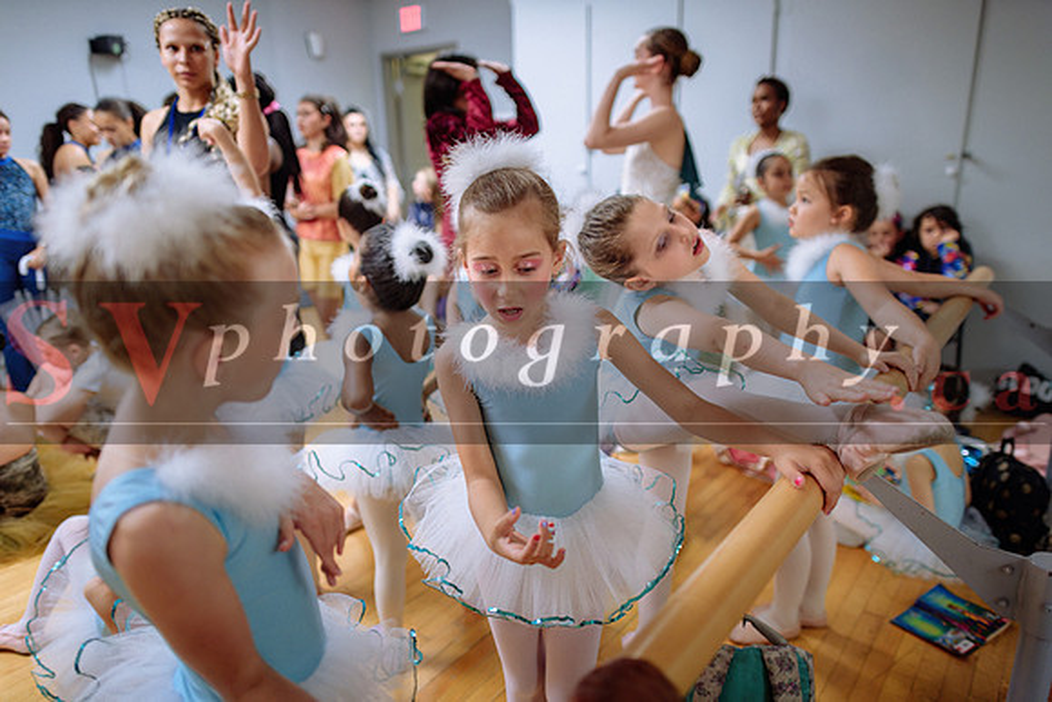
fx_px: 701
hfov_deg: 73.7
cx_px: 526
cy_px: 351
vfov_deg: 53.2
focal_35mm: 24
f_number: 1.4
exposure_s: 1/250
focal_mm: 24
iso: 800
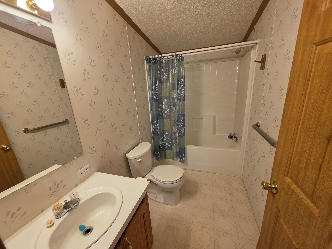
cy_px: 124
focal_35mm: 13
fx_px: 125
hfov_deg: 106.2
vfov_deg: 89.9
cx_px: 166
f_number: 1.9
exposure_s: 1/120
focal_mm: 2.2
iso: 200
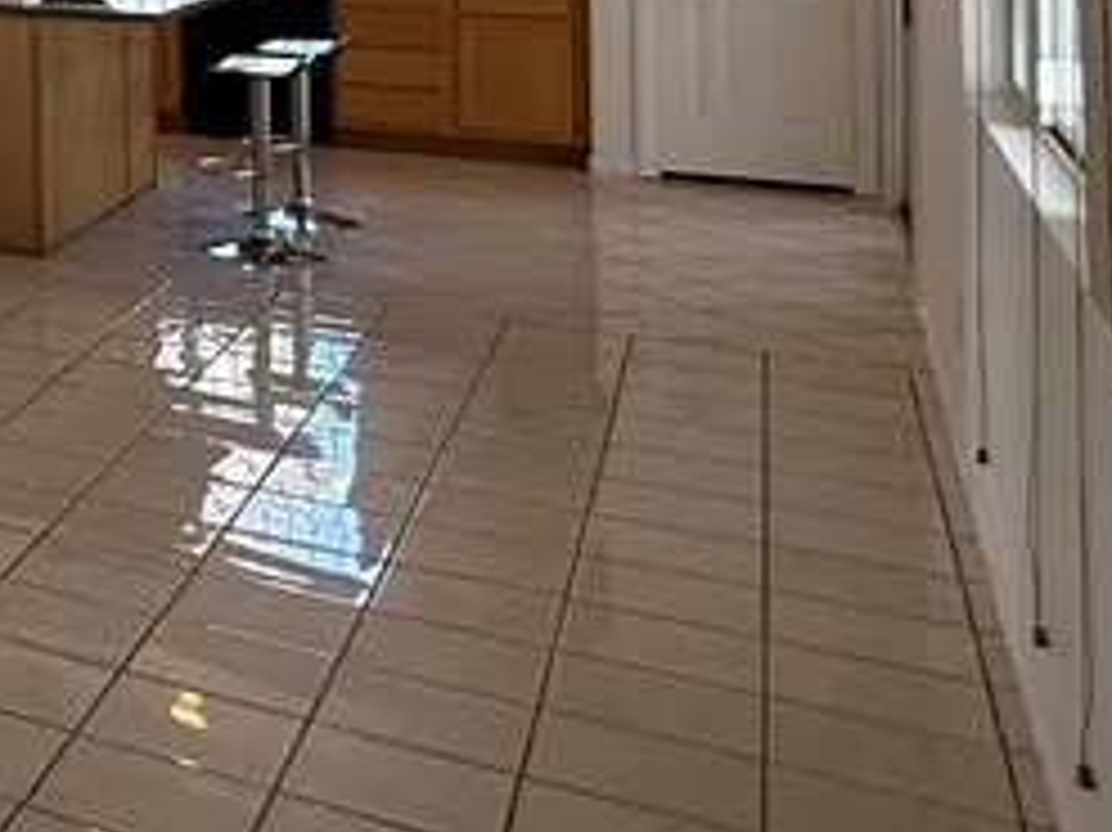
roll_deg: +1.5
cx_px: -873
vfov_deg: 23.1
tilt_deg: +0.3
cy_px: -171
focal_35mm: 58
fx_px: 1862
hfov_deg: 21.7
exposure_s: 1/99
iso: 100
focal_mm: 2.22
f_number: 2.2
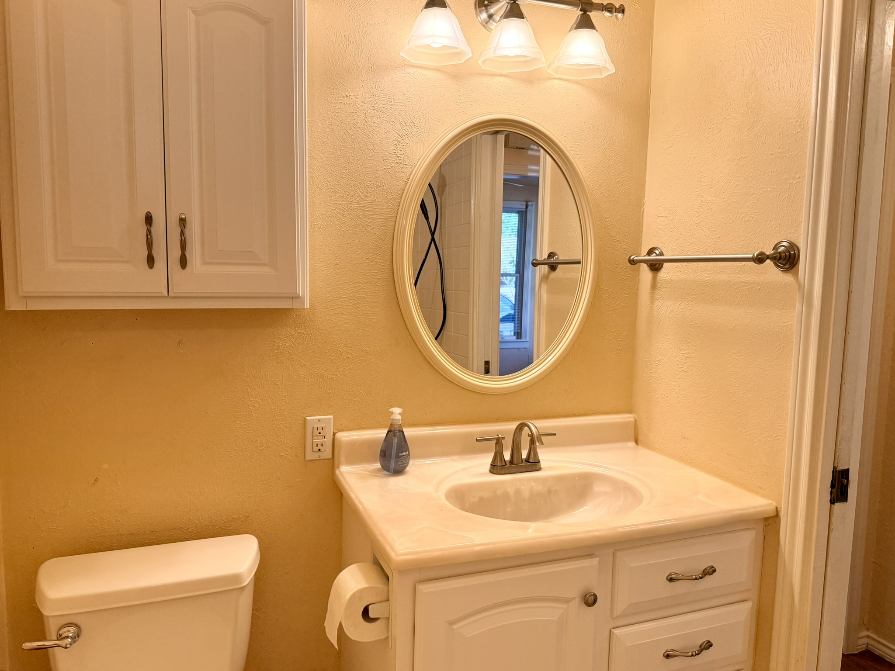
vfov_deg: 56.8
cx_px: 448
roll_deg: +1.1
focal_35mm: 24
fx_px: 621
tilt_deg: -5.3
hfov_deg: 71.6
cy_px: 336
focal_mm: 6.76
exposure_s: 1/200
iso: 200
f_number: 1.78
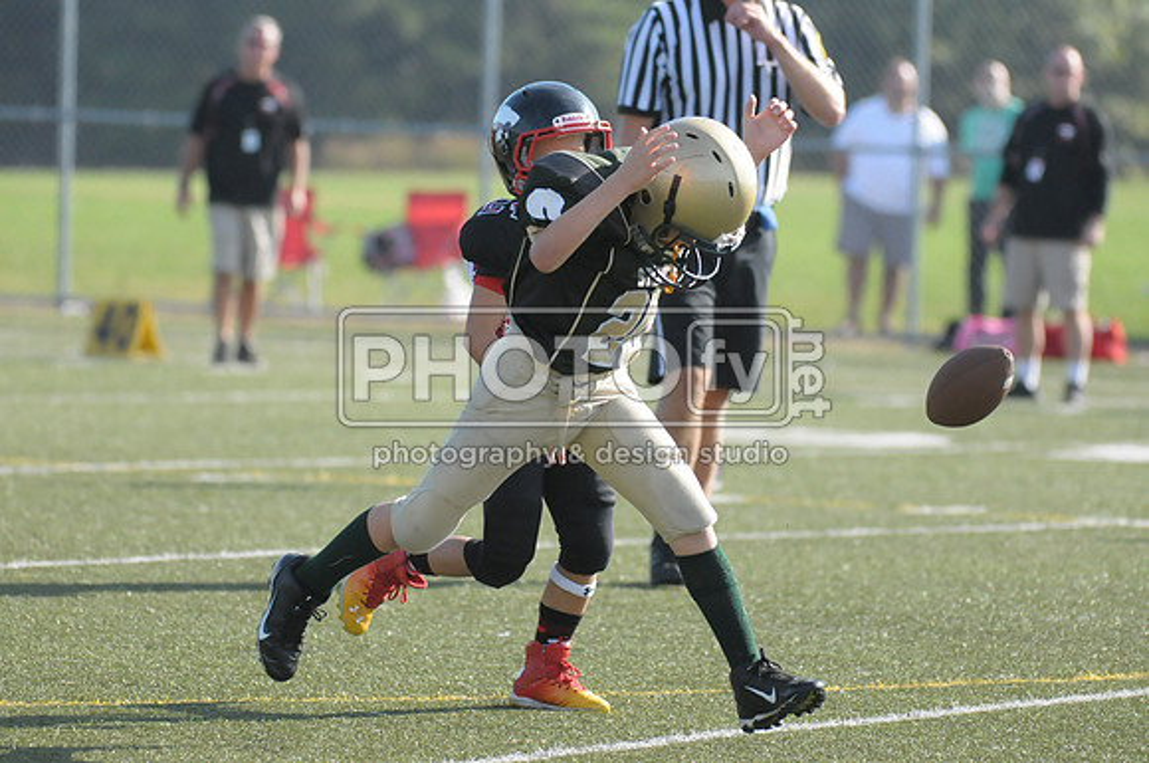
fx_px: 10518
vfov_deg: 4.2
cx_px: 574
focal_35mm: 330
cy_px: 382
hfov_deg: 6.3
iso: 1600
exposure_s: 1/5000
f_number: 4
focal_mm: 220
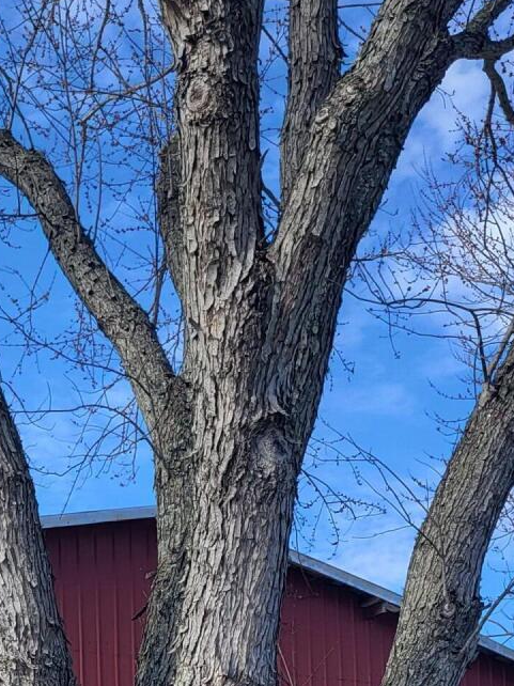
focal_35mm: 81
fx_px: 1605
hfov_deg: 18.1
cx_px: 121
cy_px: 872
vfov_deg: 21.9
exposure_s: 1/1228
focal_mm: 5.4
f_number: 1.8
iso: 40
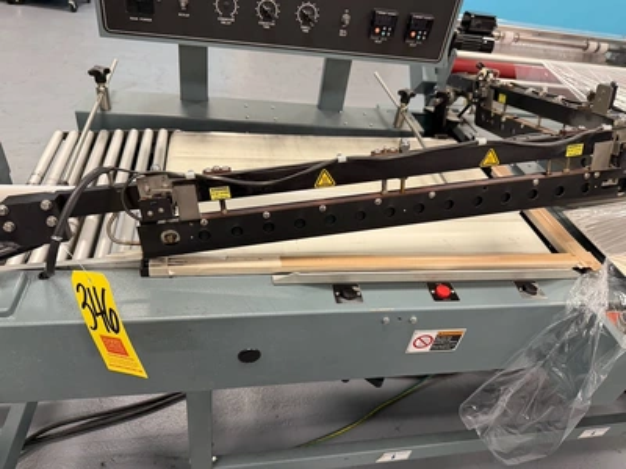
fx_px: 434
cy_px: 234
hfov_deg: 71.6
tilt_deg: -38.3
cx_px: 313
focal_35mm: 24
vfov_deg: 56.8
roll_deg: -8.5
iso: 250
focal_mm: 6.76
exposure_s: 1/60
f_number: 1.78
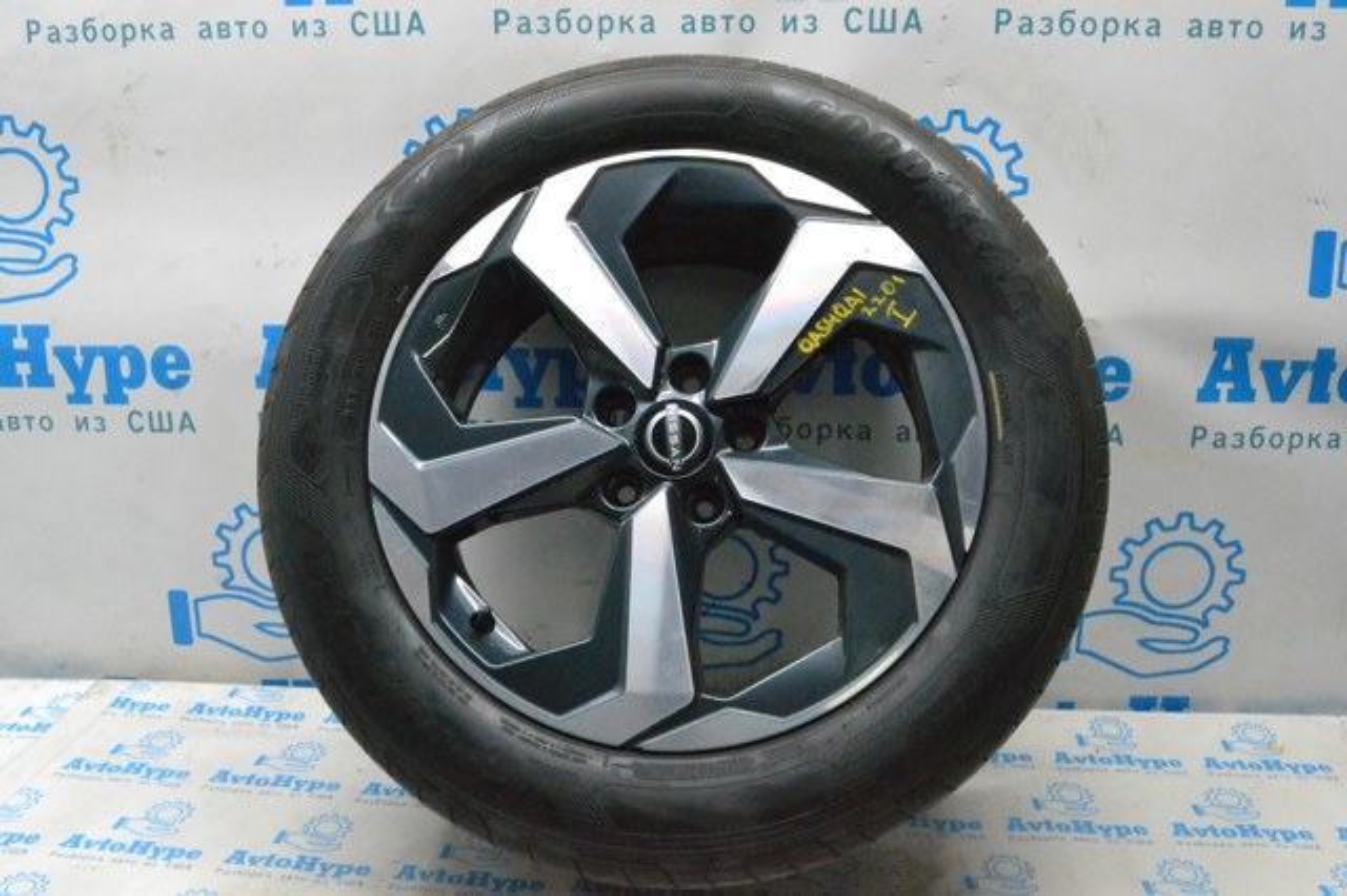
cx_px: 674
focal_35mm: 33
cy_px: 448
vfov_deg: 39.9
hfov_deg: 57.2
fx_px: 1234
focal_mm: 22
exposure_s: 1/50
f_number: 18
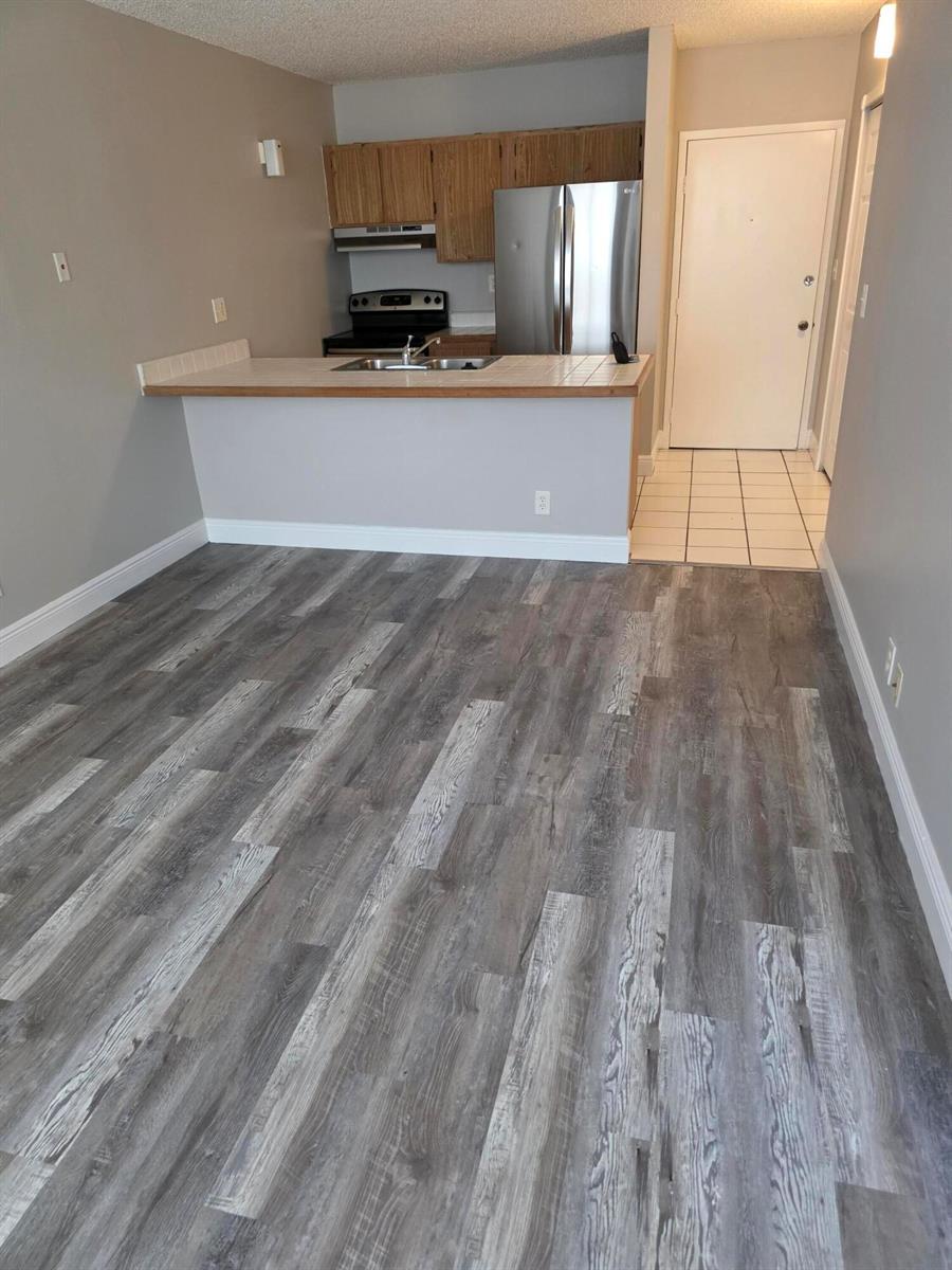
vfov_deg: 73.9
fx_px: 843
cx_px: 476
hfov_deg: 58.9
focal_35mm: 23
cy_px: 635
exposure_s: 1/120
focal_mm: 6.3
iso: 800
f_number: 1.7
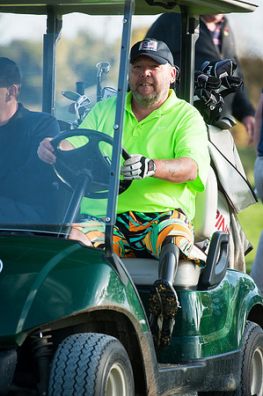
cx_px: 132
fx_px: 3295
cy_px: 198
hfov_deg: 4.6
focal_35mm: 300
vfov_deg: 6.9
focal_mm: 300
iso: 400
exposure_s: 1/800
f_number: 5.6
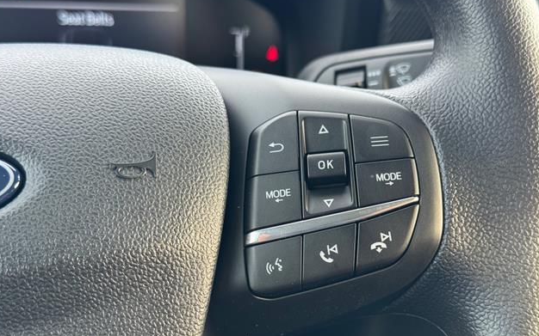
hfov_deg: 38.9
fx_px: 764
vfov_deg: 24.8
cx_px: 265
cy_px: 195
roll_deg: -3.6
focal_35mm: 52
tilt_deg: -17.1
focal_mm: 6.76
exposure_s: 1/118
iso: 100
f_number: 1.78
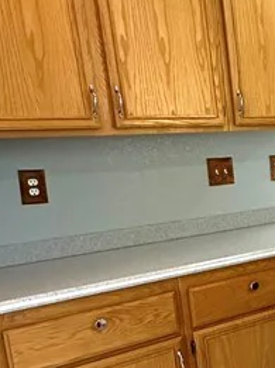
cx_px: 485
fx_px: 584
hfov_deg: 19.9
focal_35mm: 55
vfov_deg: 34.8
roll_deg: +1.4
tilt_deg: -9.8
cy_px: 233
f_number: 2.2
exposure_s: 1/120
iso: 250
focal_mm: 2.22
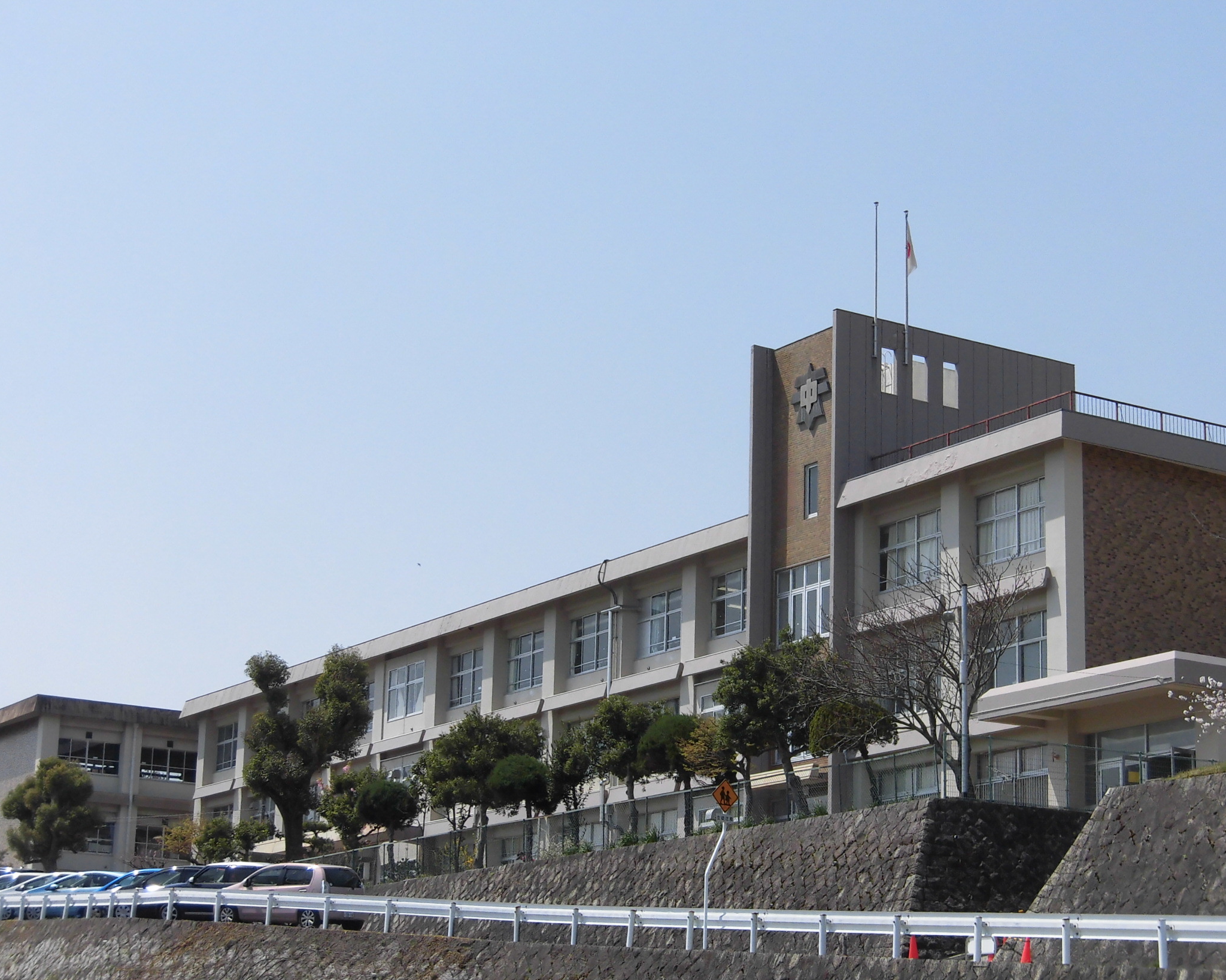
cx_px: 692
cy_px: 498
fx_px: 2612
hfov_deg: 26.4
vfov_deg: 21.3
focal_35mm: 72
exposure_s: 1/200
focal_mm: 10.54
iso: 100
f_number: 10.5
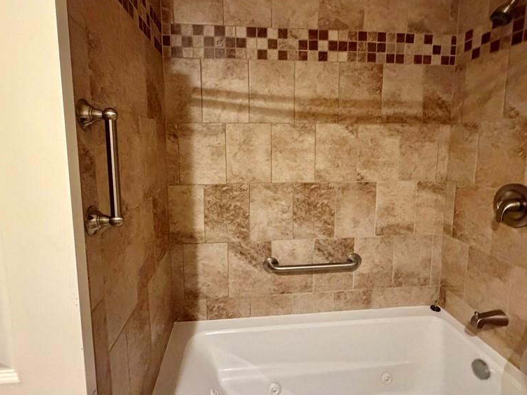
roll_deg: +1.7
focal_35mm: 19
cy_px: 177
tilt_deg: -6.4
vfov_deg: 68.5
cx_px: 263
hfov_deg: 84.7
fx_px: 289
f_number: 2.2
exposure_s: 1/60
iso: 1000
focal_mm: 2.22
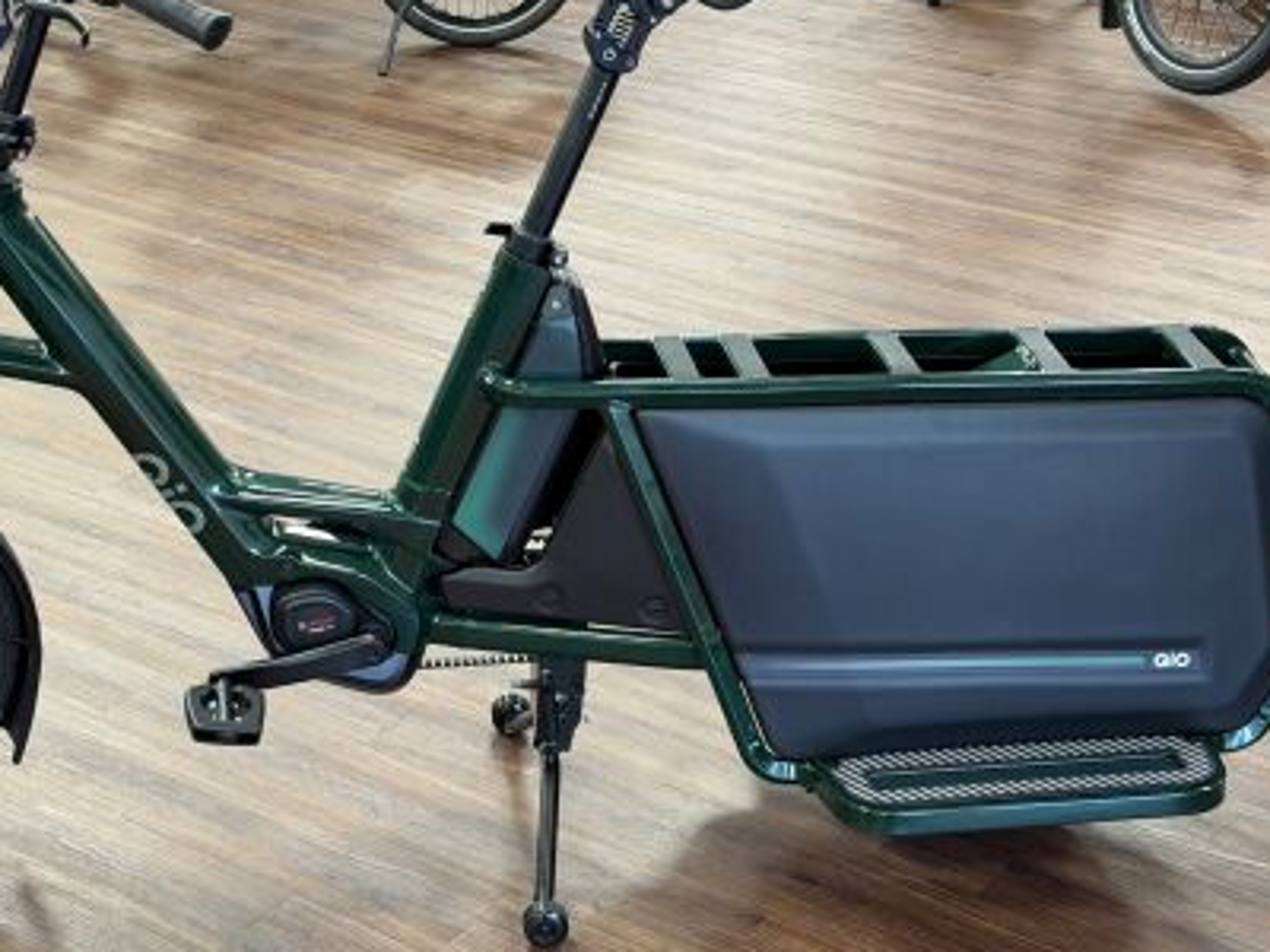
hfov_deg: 27.6
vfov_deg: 21.0
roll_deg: +0.1
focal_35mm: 70
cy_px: 403
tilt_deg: -23.9
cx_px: 413
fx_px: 2568
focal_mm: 6.76
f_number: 1.78
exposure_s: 1/50
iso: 160
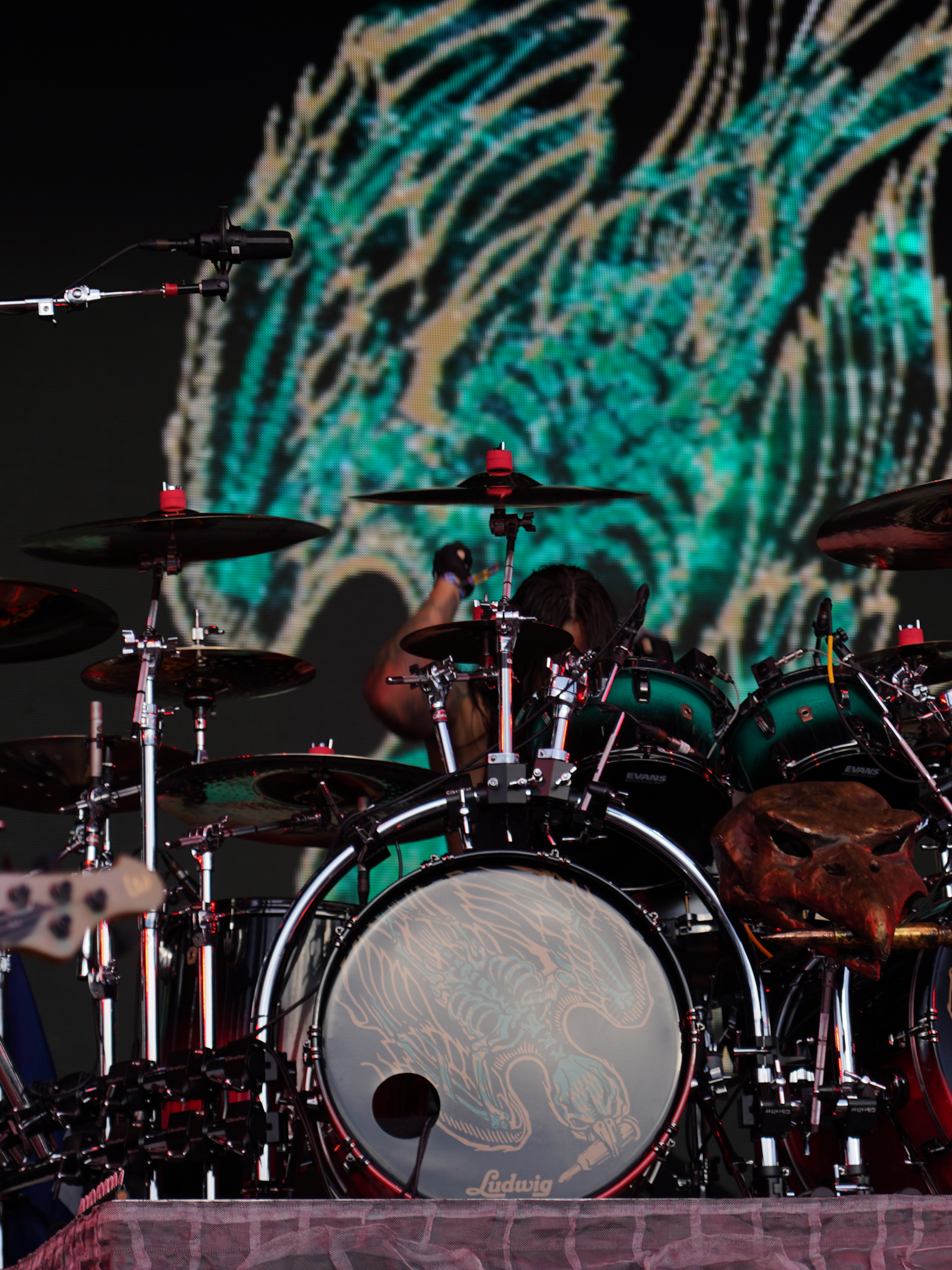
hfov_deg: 9.8
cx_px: 530
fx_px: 5573
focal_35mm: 152
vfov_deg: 13.0
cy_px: 635
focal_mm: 105
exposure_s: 1/125
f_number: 4
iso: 100
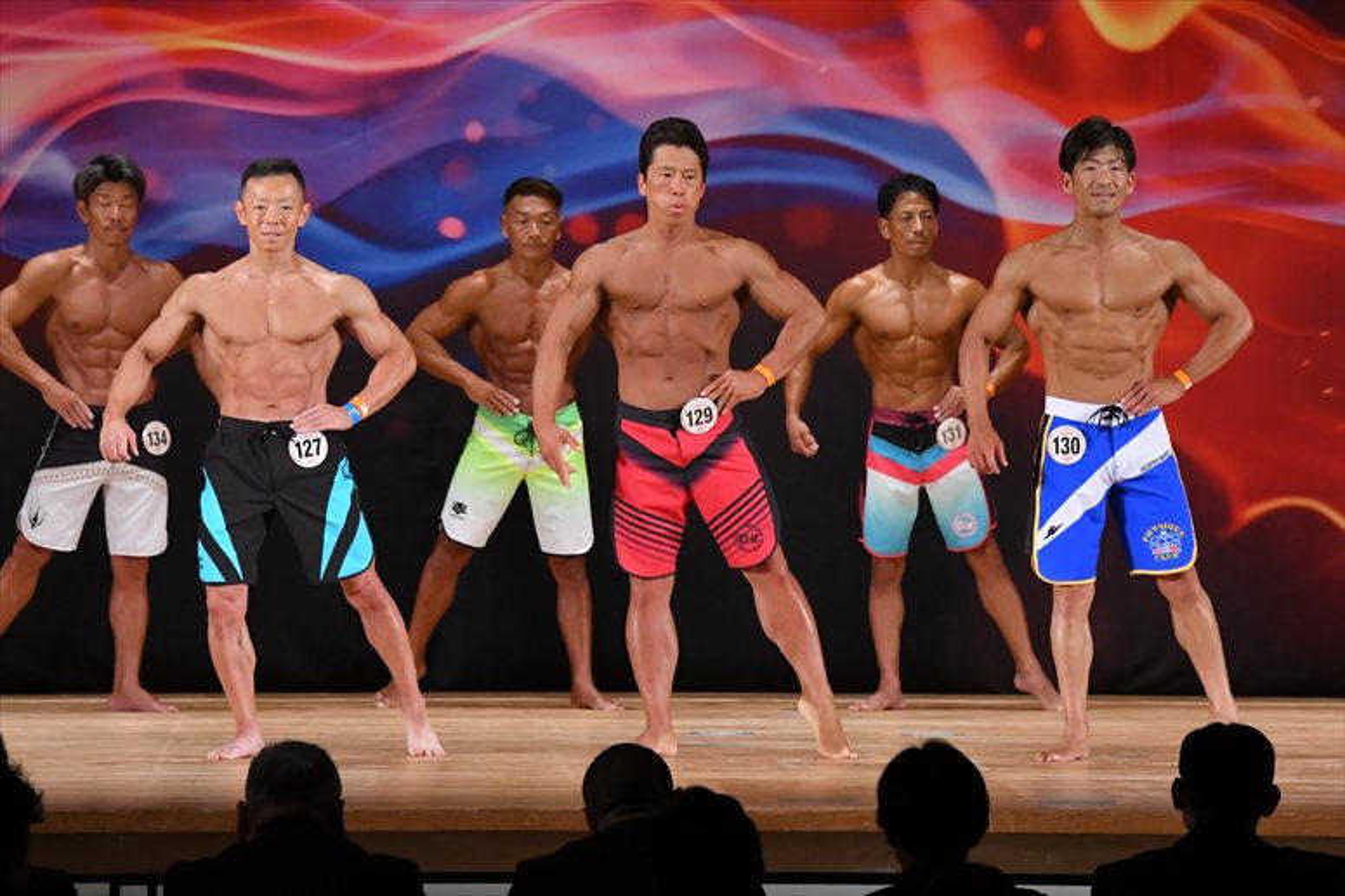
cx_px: 672
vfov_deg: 6.8
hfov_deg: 10.2
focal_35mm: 202
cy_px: 448
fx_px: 7543
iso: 3200
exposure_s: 1/400
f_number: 5.6
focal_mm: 135
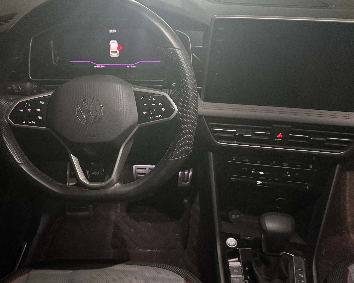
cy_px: 166
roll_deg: +5.0
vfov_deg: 43.2
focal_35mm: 34
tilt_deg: -44.1
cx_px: 139
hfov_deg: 52.4
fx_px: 356
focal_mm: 6.76
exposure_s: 1/29
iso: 1600
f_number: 1.78
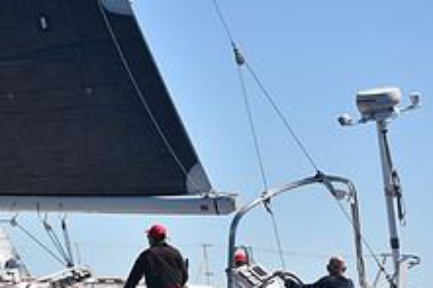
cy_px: 358
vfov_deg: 7.4
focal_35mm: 184
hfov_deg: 11.1
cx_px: 4
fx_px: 2211
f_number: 4
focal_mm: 70
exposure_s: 1/1000
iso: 200
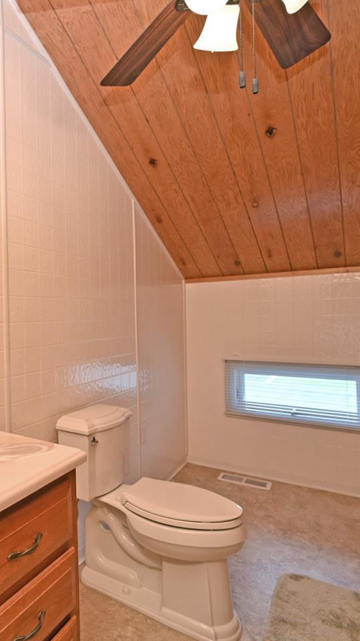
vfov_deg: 78.7
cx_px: 41
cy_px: 313
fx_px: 390
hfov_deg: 45.3
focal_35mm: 23
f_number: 4
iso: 320
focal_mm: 14
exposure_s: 1/60
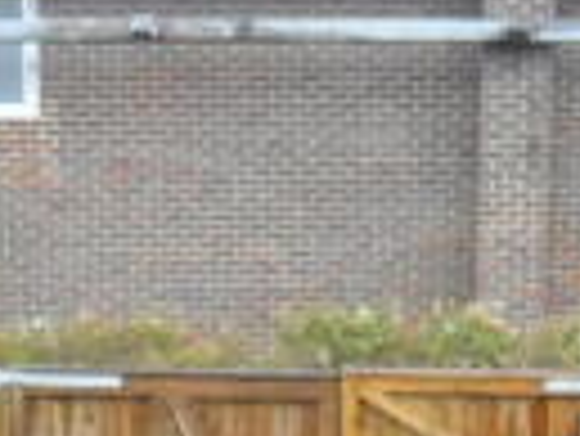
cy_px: 955
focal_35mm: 122
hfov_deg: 16.1
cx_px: 362
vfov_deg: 10.8
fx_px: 2046
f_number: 3.5
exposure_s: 1/45
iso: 200
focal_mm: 4.9
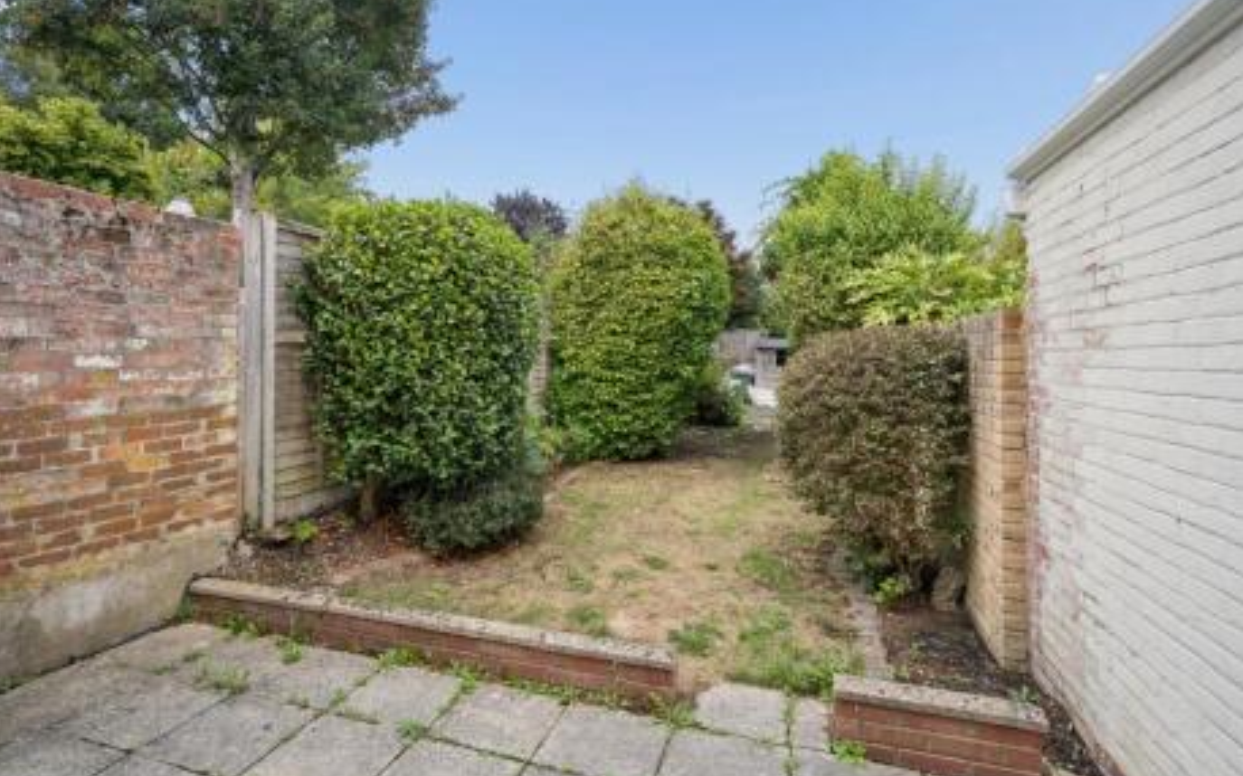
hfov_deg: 91.1
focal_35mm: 18
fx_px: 610
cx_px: 600
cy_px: 368
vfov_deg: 64.9
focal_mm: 17
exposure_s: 1/640
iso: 400
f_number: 4.5
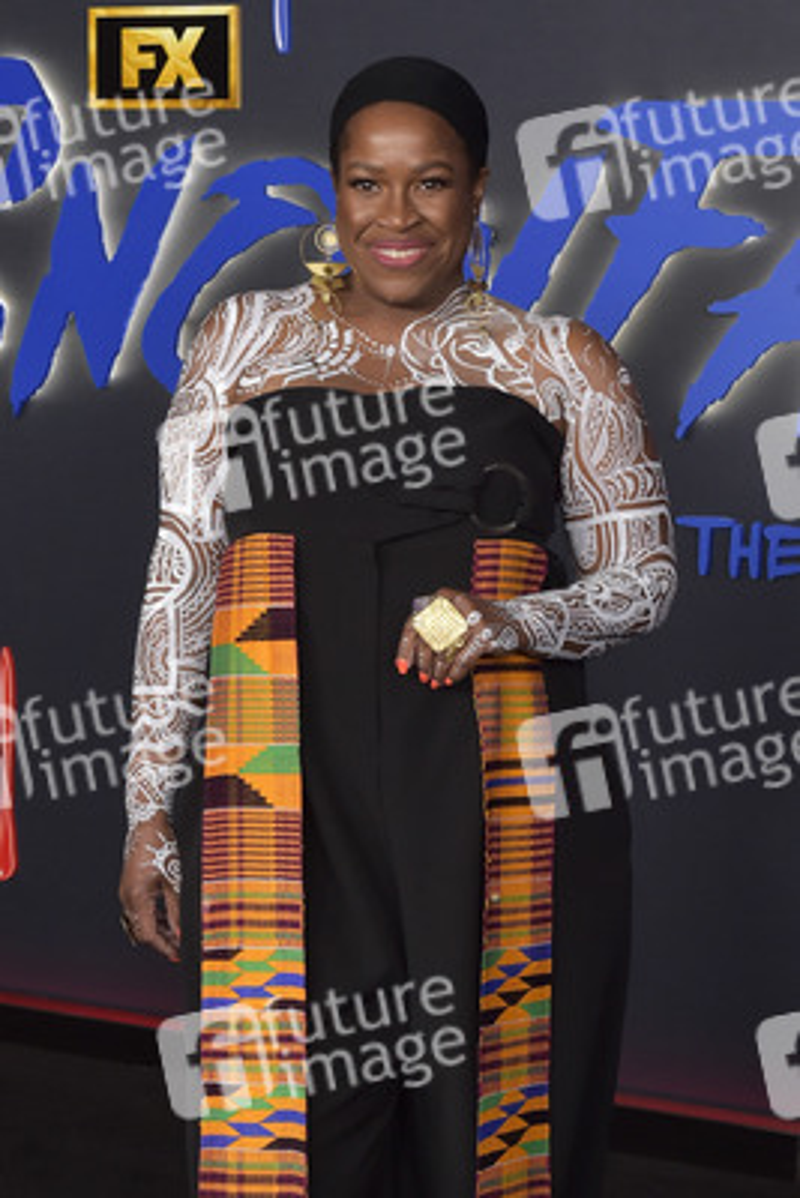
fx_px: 1932
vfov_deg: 34.5
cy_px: 599
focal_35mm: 58
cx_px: 400
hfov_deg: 23.4
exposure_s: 1/250
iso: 2000
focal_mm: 58
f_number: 6.3
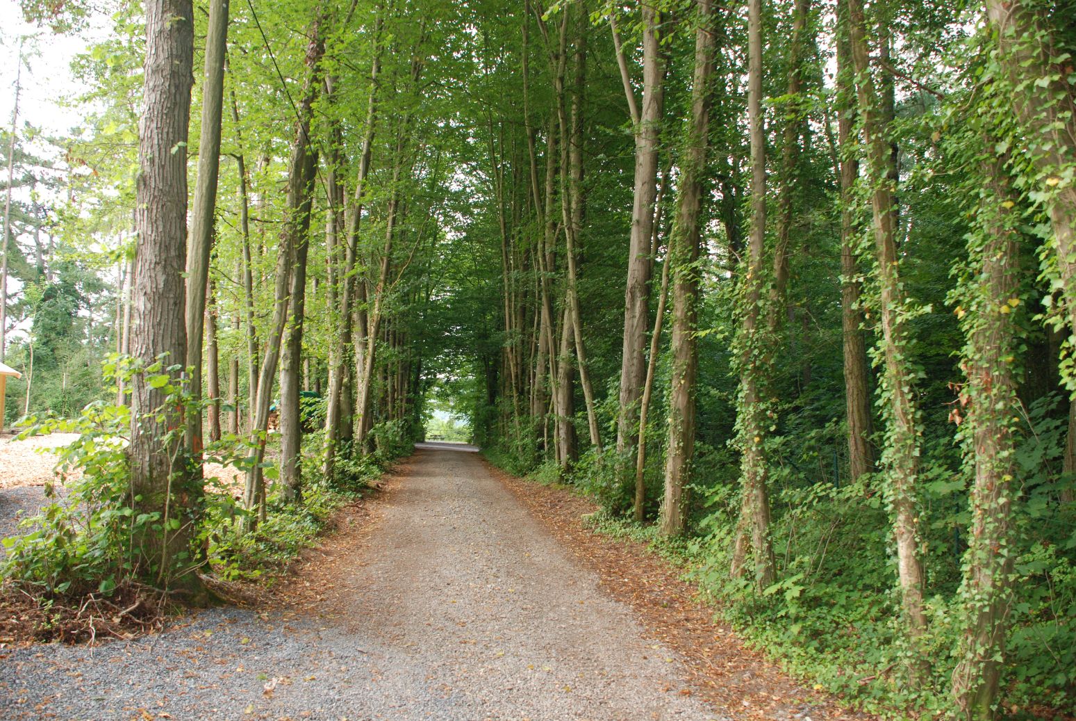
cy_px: 360
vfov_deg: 48.1
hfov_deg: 67.3
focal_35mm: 27
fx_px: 808
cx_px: 538
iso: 320
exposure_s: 1/60
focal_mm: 18
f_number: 3.5
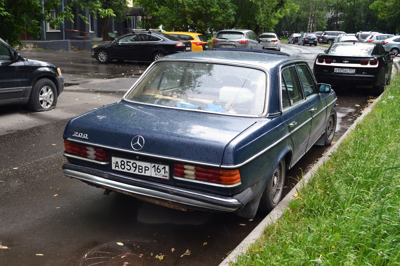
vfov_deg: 34.2
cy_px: 133
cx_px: 200
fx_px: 433
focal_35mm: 39
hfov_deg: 49.6
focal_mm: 26
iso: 220
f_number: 5.6
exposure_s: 1/125
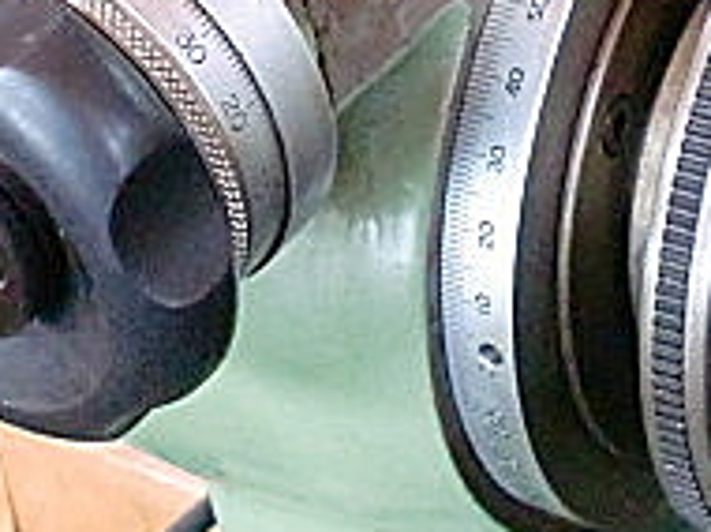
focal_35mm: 118
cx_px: 524
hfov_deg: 16.6
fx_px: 2421
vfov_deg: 12.5
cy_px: 333
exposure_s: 1/60
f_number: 3.1
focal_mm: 6.3
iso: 1250
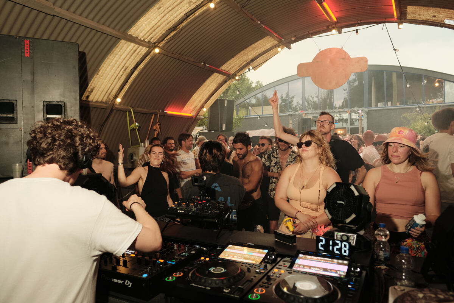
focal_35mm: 24
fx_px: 303
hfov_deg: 73.7
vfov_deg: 53.1
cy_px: 152
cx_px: 227
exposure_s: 1/180
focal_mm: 16
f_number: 2.8
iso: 3200
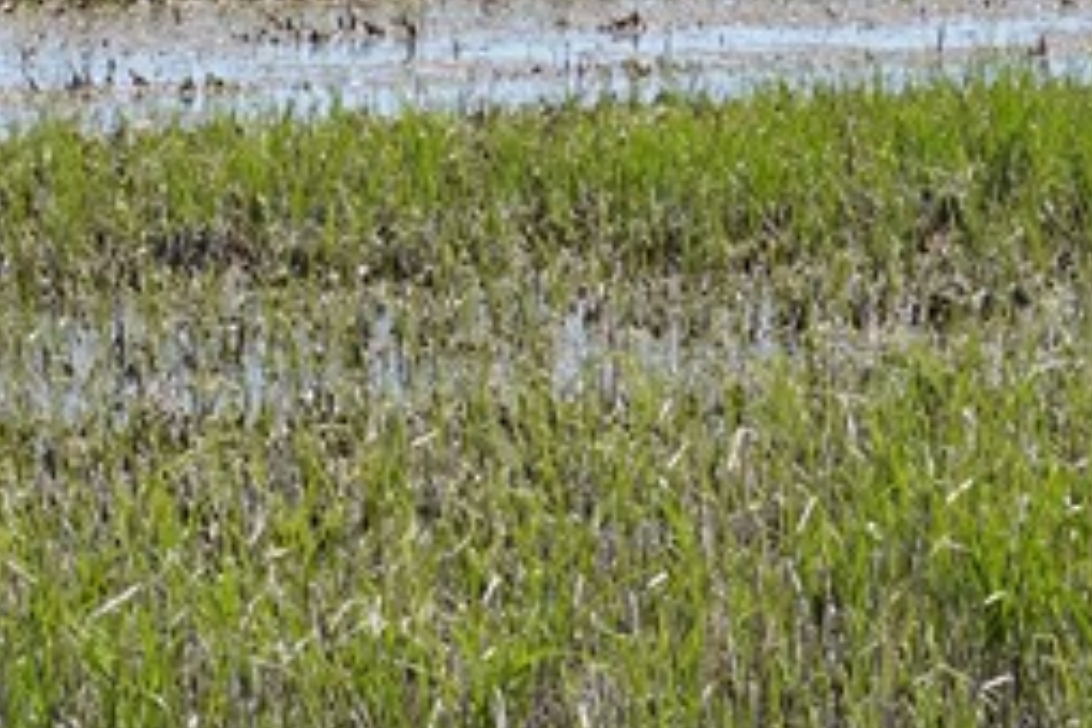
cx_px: -1807
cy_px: 527
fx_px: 14256
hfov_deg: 4.3
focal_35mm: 470
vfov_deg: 2.9
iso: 100
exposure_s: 1/100
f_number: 11
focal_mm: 60
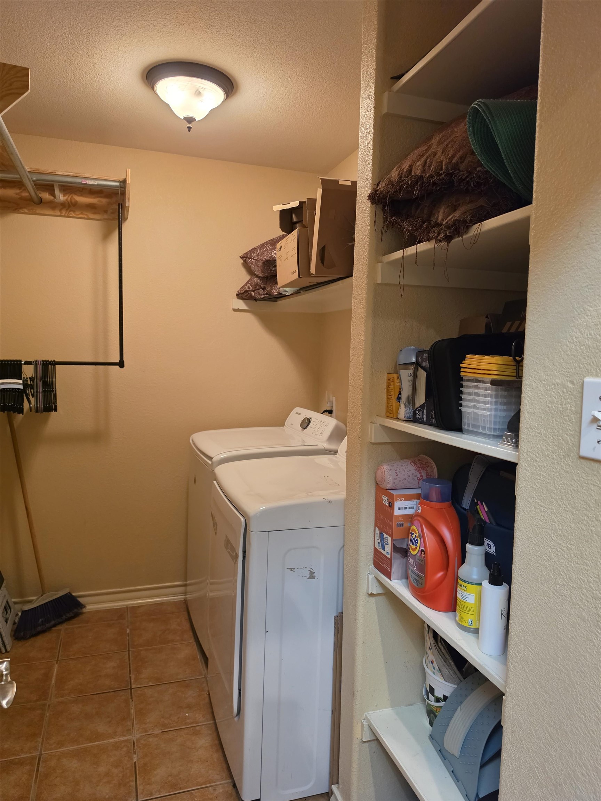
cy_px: 400
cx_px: 300
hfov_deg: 58.9
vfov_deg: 73.9
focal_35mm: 23
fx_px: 532
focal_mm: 6.5
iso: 640
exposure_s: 1/120
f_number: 1.4
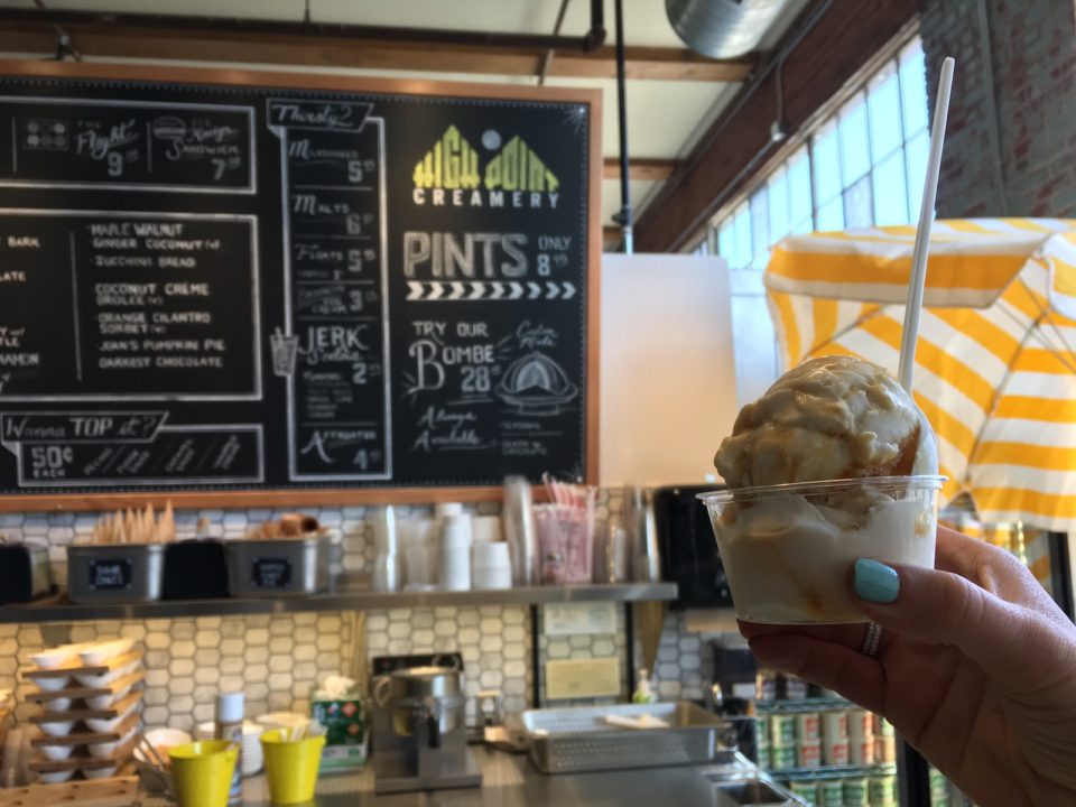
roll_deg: +1.1
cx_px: 538
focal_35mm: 29
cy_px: 404
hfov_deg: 61.7
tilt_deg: +6.0
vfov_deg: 48.2
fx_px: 901
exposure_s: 1/120
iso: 40
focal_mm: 4.15
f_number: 2.2
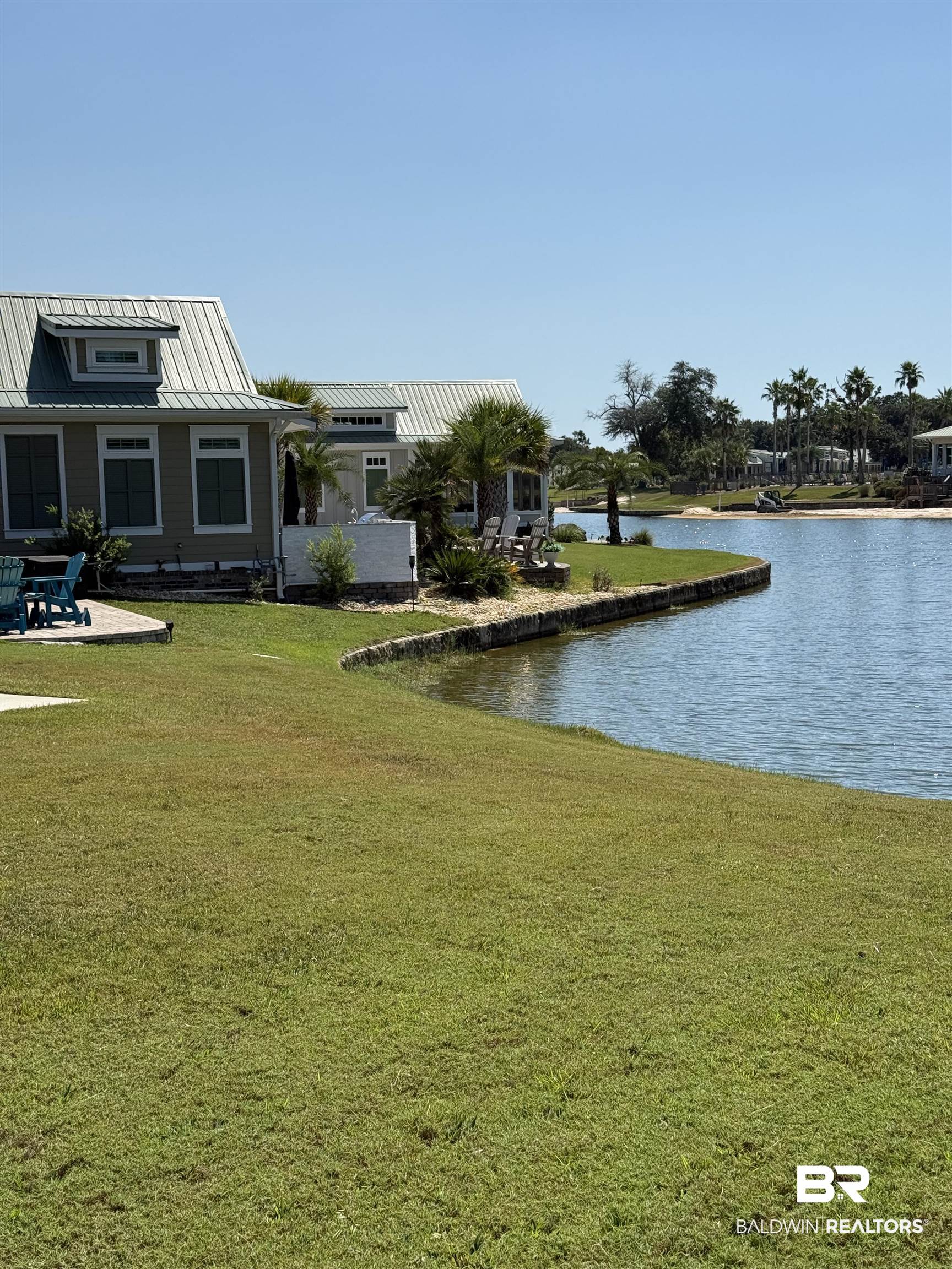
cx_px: 476
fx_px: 1760
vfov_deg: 39.7
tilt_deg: -3.3
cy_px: 634
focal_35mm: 48
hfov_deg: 30.3
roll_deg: +1.0
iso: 64
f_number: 1.78
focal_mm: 6.76
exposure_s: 1/8772
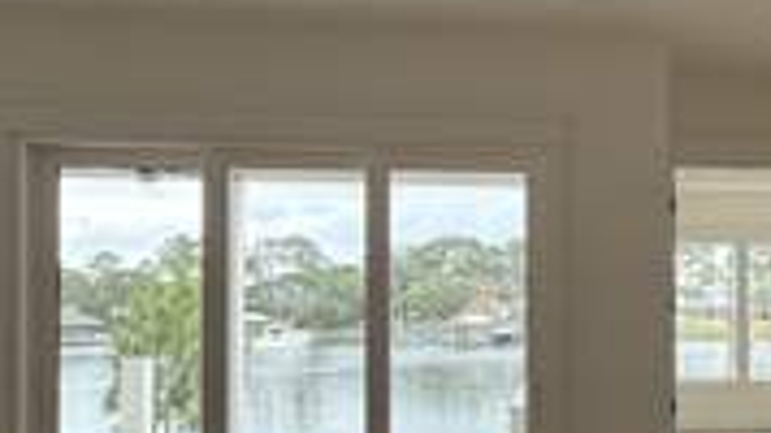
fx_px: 838
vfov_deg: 28.7
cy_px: 301
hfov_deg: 45.1
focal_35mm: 41
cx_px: 684
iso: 64
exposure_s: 1/102
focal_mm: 2.22
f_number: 2.2
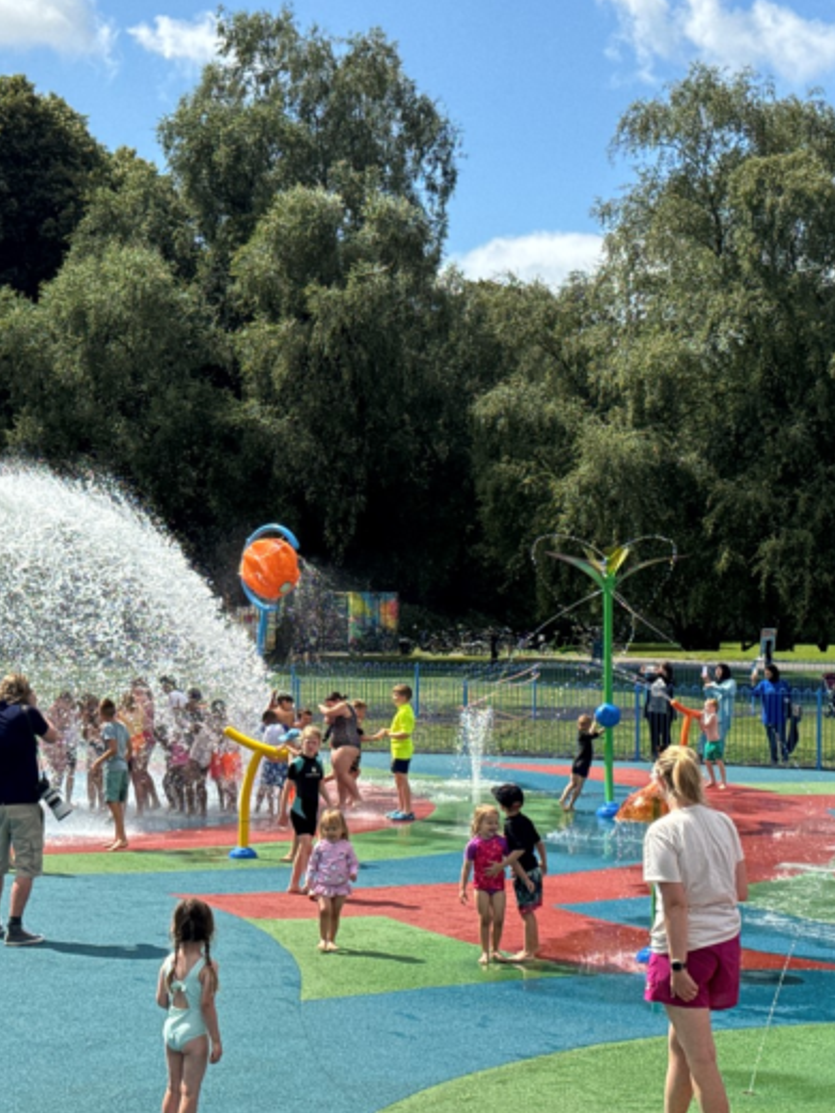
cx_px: 294
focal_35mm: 65
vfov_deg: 29.8
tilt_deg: +2.3
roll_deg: -1.4
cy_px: 559
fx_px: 2090
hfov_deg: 22.5
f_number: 1.78
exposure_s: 1/3817
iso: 64
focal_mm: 6.76
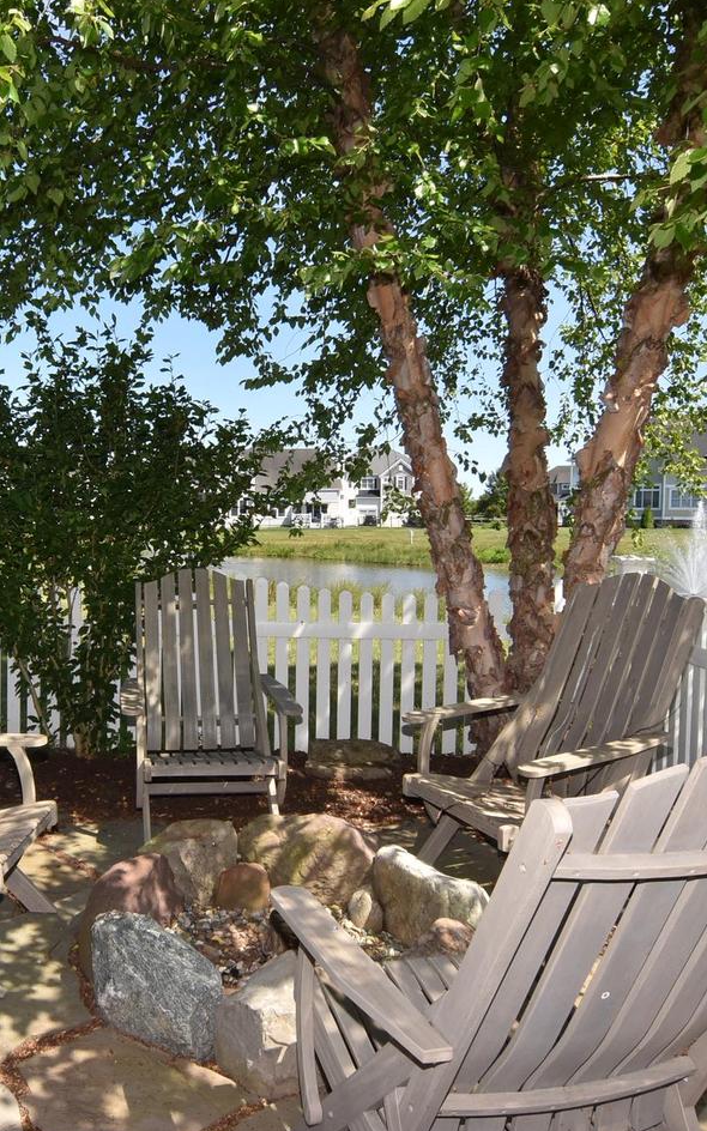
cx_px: 191
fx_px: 863
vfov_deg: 66.5
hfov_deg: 43.3
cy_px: 569
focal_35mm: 28
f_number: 18
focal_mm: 12
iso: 400
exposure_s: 1/200
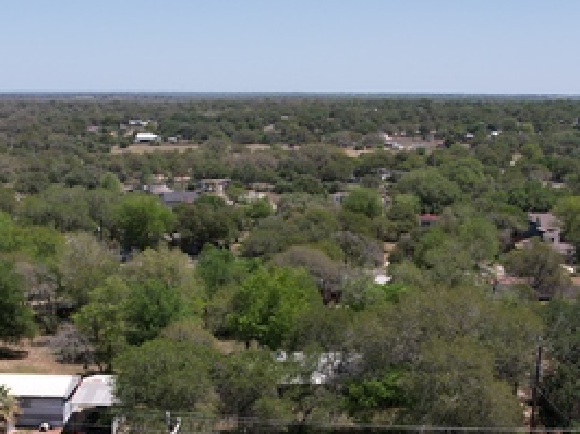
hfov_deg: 37.5
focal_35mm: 51
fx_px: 854
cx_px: 275
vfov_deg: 27.9
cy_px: 348
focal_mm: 8.38
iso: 100
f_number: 2.8
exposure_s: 1/125
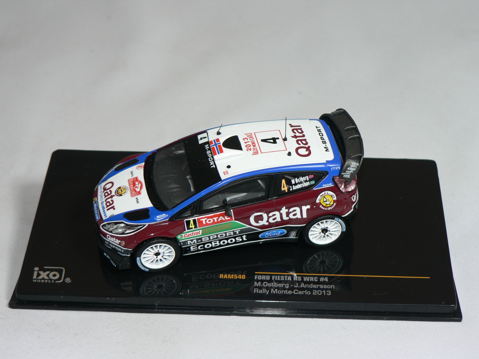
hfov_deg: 23.3
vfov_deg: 17.6
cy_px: 180
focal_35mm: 84
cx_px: 240
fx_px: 1162
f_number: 3.2
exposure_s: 1/60
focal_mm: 14
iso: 80
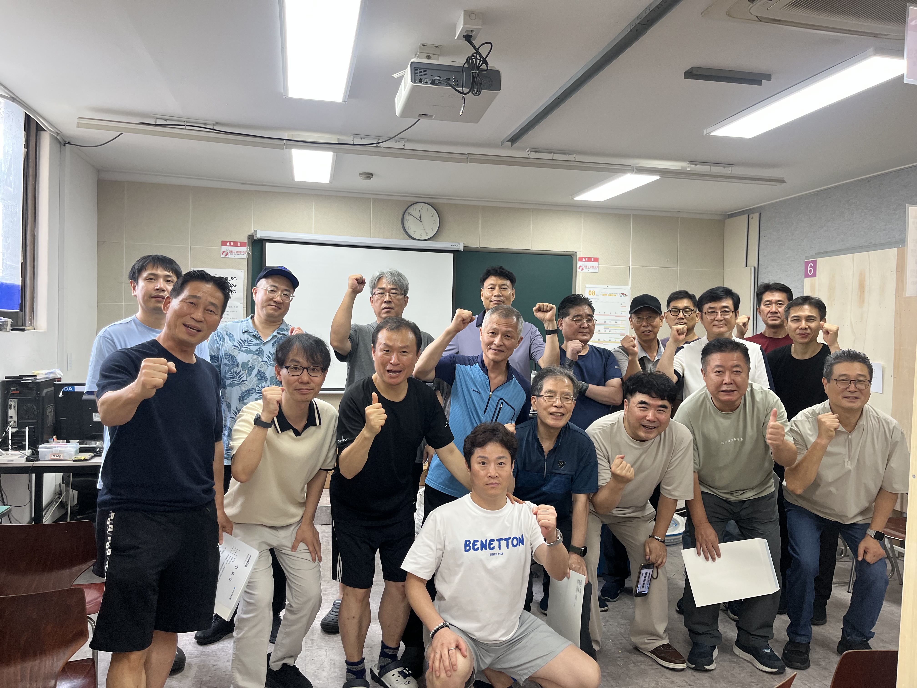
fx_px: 689
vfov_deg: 53.1
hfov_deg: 67.3
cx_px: 458
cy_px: 344
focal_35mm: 26
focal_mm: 5.1
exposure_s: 1/120
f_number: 1.6
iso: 125
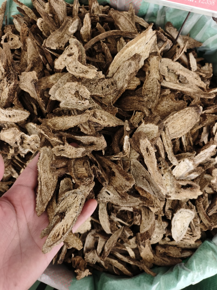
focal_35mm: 23
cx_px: 108
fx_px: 192
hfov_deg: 58.9
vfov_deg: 73.9
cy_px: 145
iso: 475
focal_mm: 5.5
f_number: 1.75
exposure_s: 1/100
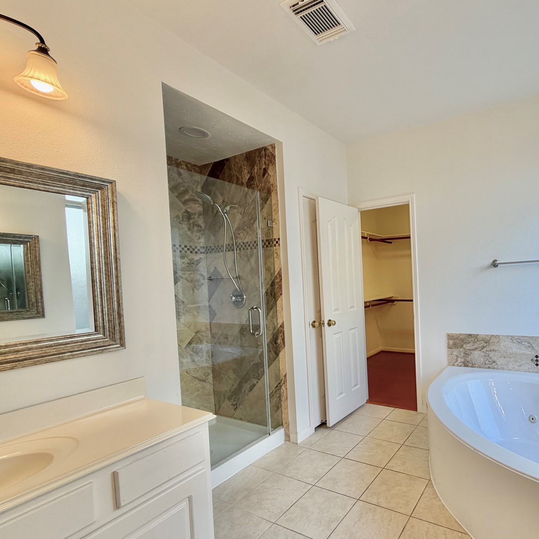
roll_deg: +2.3
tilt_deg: -1.9
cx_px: 390
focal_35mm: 18
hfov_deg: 76.1
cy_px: 289
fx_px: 317
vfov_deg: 80.6
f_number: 2.2
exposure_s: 1/120
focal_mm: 2.22
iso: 80
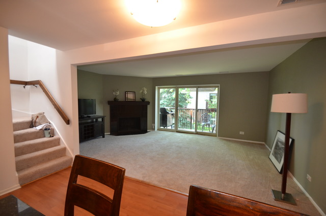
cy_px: 108
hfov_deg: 100.5
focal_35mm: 15
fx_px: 136
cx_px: 163
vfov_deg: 77.1
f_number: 3.5
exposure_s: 1/60
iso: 800
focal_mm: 10
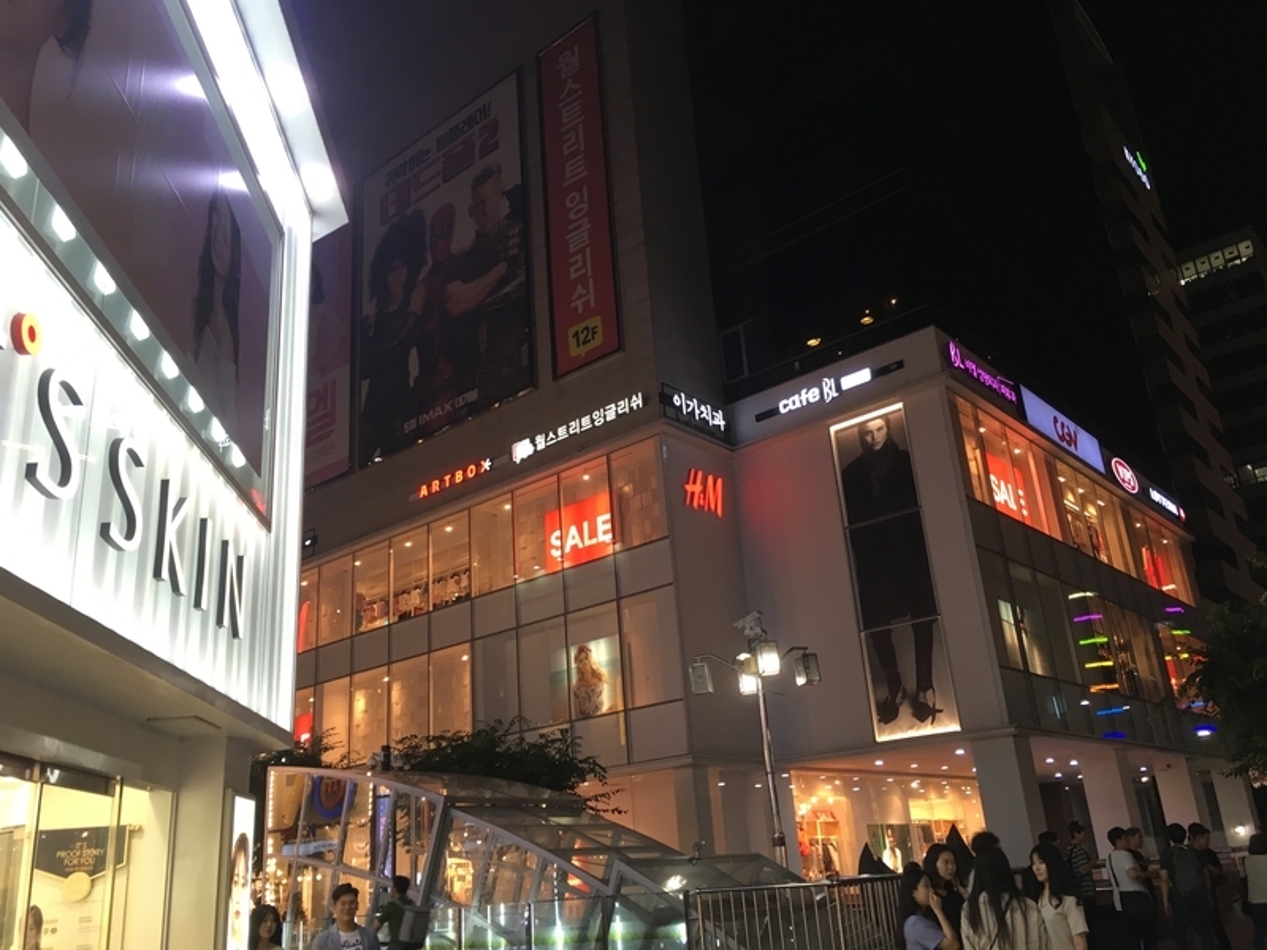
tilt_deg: +22.1
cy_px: 475
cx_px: 634
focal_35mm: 29
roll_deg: +4.3
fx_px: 1061
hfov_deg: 61.7
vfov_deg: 48.2
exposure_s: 1/30
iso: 50
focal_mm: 4.15
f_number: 2.2
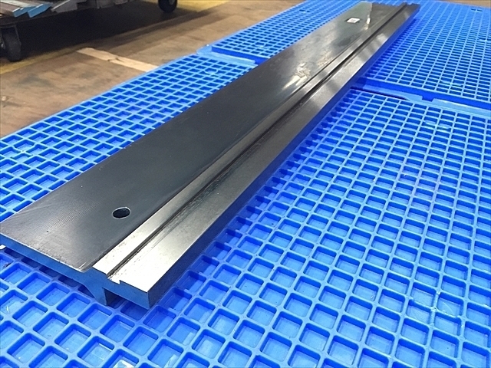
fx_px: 411
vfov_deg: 48.2
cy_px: 184
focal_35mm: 29
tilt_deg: -34.9
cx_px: 246
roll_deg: -2.4
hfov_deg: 61.7
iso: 250
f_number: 2.2
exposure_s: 1/30
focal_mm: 4.15
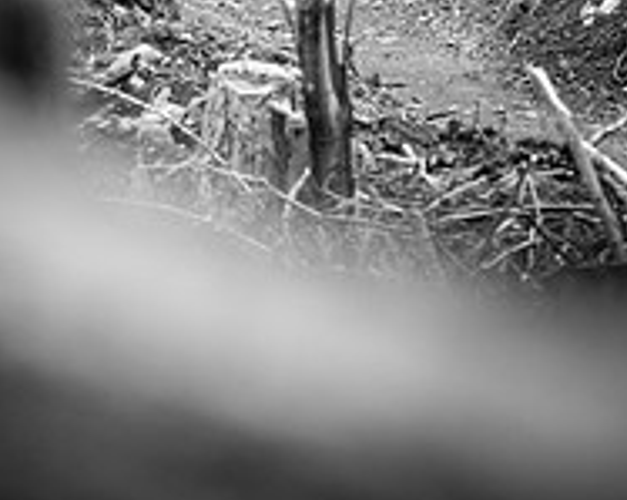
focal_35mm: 475
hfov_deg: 4.1
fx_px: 8801
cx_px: 231
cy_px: -144
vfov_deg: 3.2
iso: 1000
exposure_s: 1/800
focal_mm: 140
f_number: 5.6
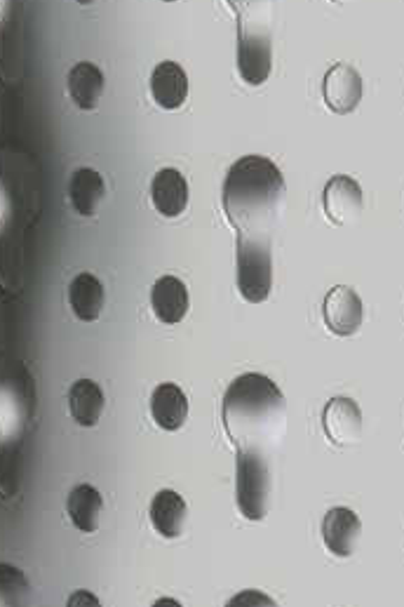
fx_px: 4561
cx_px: -133
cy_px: 765
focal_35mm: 271
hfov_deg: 5.0
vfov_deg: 7.5
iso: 80
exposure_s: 1/50
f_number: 16
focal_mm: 70
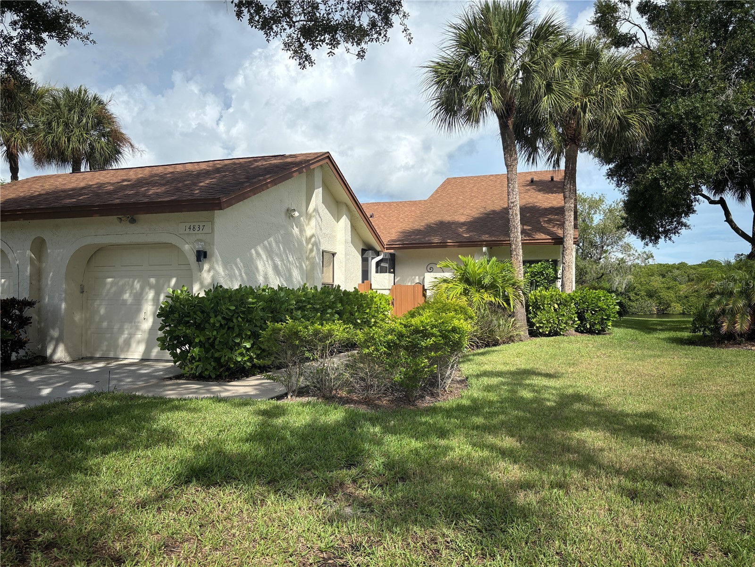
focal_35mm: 26
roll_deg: -1.0
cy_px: 284
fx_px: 567
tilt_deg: +0.9
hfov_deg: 67.3
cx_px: 378
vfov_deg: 53.1
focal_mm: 5.96
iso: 50
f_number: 1.6
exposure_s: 1/3534
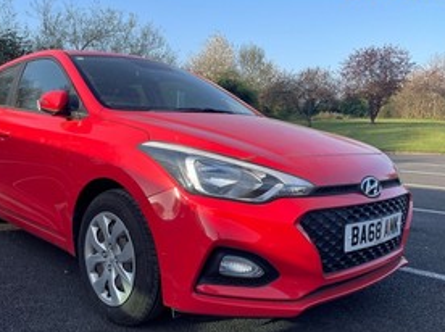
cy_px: 171
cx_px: 179
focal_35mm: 33
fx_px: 423
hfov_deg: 55.0
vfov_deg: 42.8
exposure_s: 1/1247
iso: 32
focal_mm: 4.2
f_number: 1.6
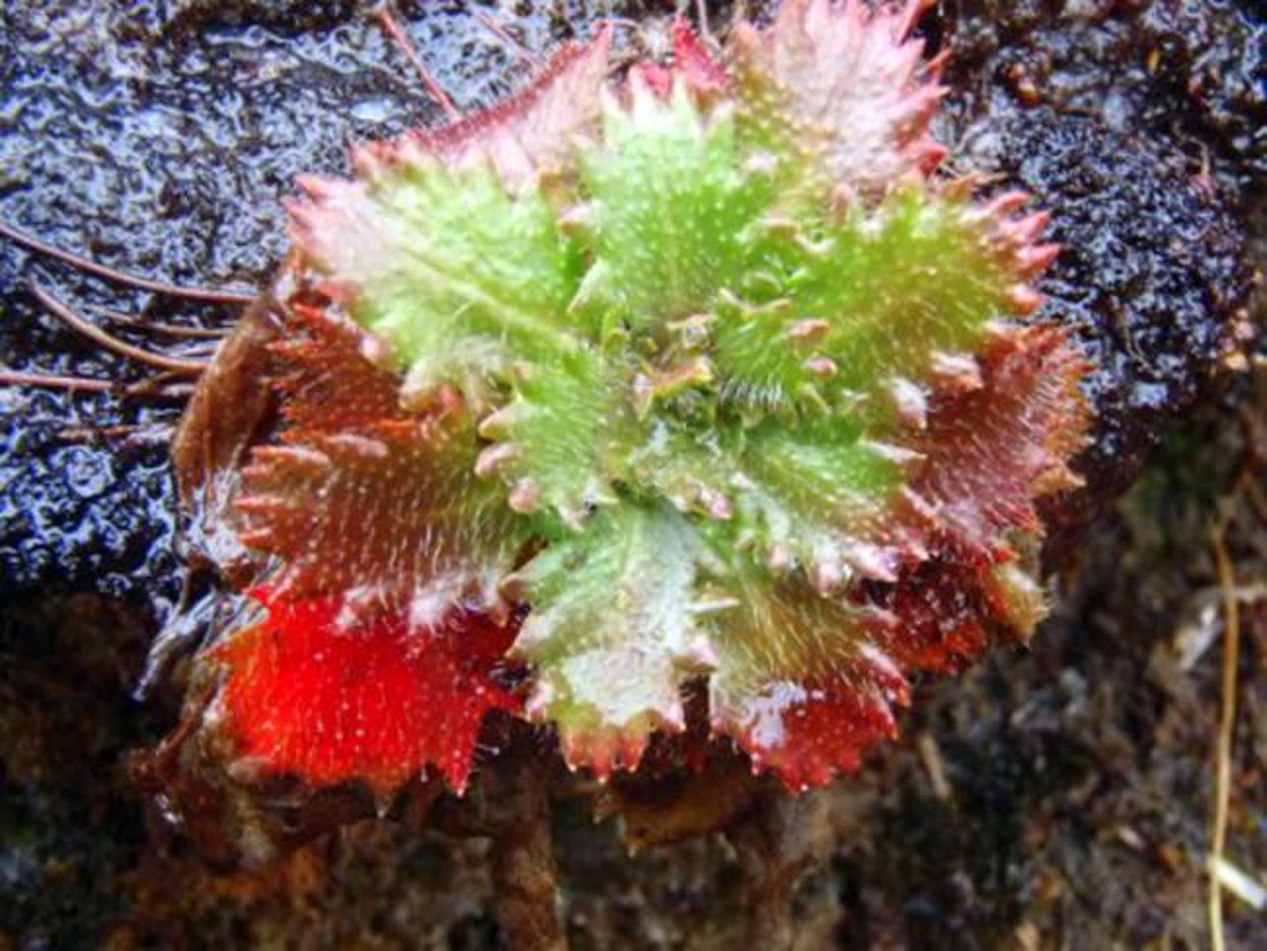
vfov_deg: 38.7
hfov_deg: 50.1
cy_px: 476
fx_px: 1355
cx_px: 634
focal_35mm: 37
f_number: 4.7
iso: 160
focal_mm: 6.64
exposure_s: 1/40
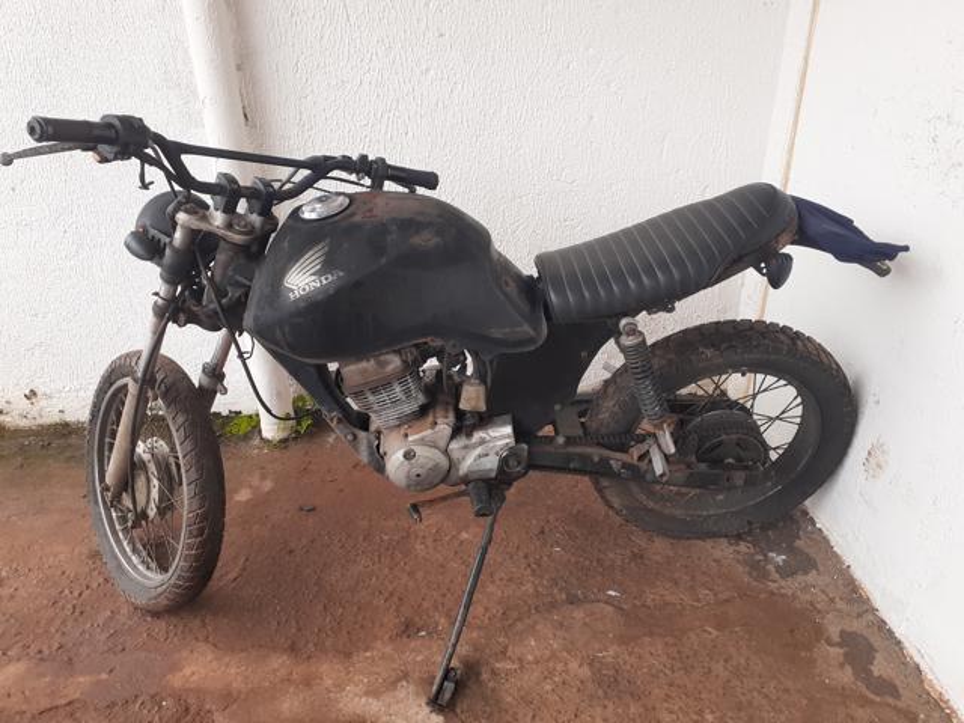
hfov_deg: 65.3
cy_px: 362
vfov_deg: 51.4
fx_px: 752
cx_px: 482
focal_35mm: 27
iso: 40
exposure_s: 1/255
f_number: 1.9
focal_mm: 3.6
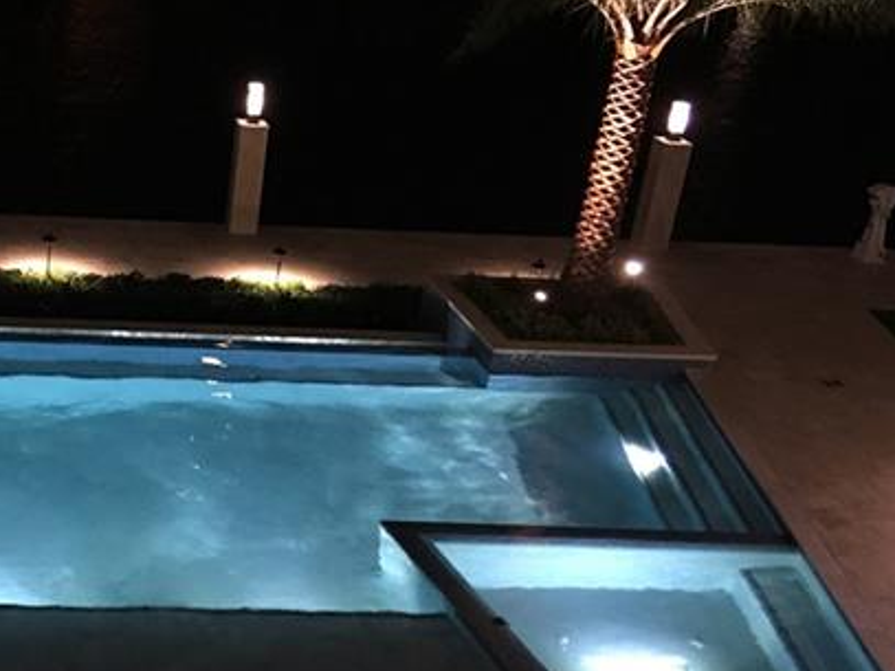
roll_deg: -5.1
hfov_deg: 32.1
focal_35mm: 57
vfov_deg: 25.6
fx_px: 1473
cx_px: 88
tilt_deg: -22.8
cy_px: 389
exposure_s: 1/4
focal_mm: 4.15
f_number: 2.2
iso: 100
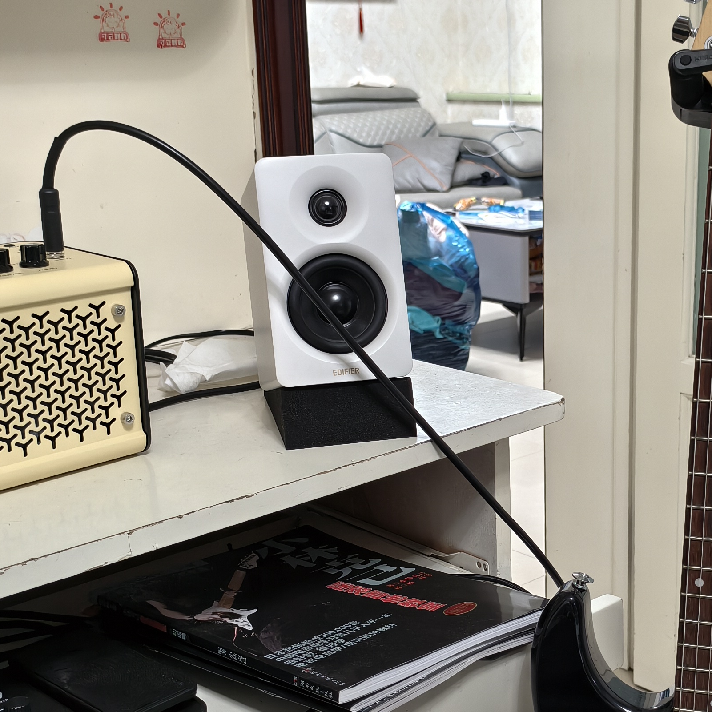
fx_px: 1210
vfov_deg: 32.8
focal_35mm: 52
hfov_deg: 32.3
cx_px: 523
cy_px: 391
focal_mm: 5.6
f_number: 1.57
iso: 377
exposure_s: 1/50
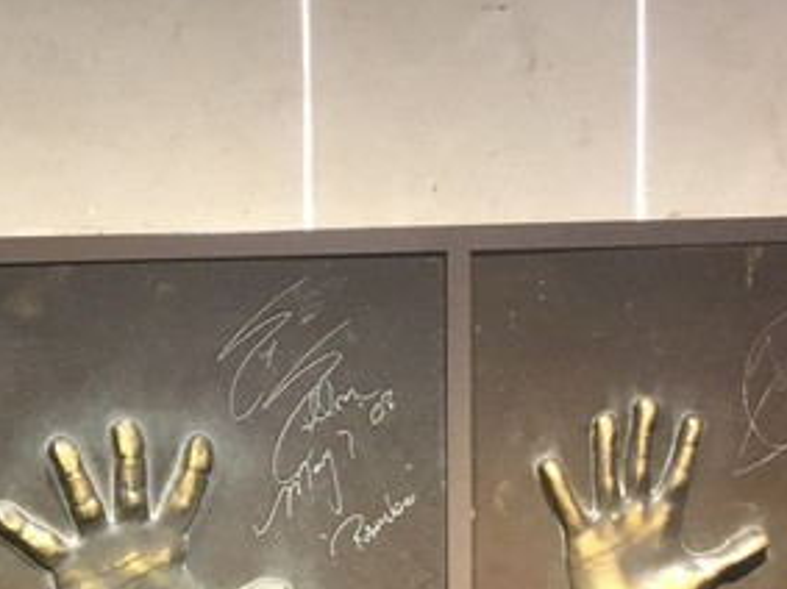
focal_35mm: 123
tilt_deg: -5.6
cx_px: -164
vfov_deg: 11.9
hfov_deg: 15.4
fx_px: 2795
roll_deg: +0.8
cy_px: 642
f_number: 2.2
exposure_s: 1/30
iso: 80
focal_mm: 4.15
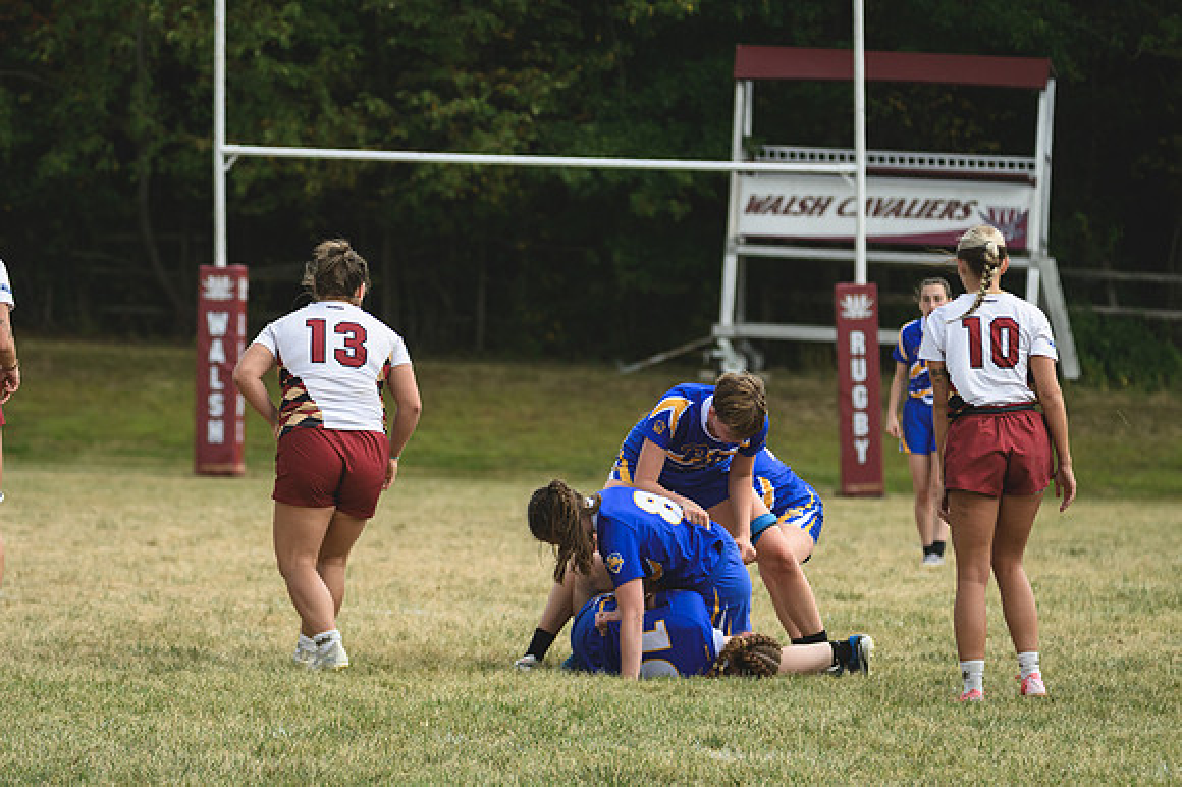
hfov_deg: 5.7
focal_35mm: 360
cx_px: 591
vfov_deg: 3.8
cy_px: 394
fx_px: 11813
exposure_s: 1/1000
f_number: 5.3
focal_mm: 240
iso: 400
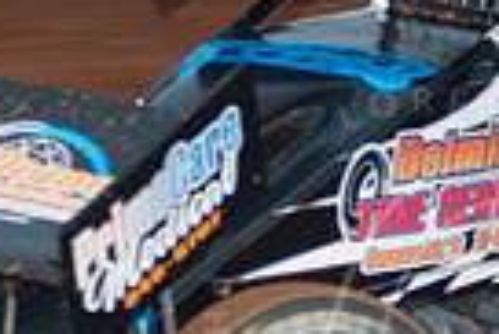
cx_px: 422
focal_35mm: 511
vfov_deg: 2.7
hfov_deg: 4.0
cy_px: -33
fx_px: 7090
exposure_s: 1/320
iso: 400
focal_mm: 80
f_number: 3.2
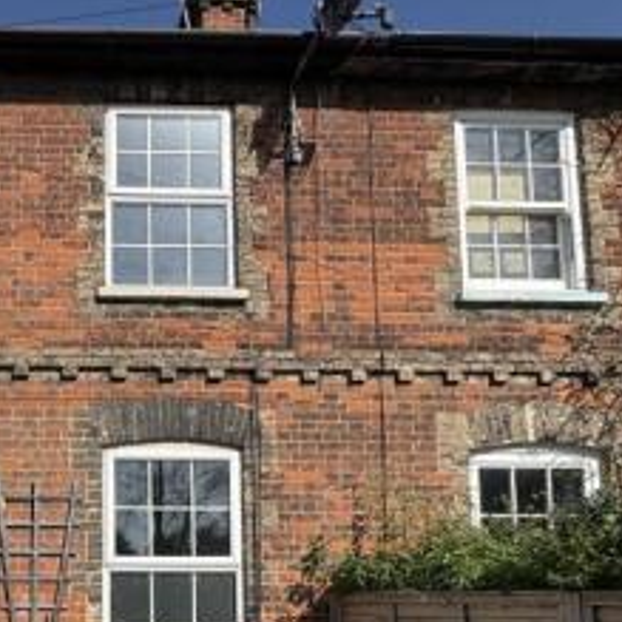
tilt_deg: +4.3
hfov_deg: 43.7
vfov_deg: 45.6
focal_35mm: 33
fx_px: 671
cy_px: 547
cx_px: 21
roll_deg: -0.7
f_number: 2.2
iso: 50
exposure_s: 1/2342
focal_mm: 2.22
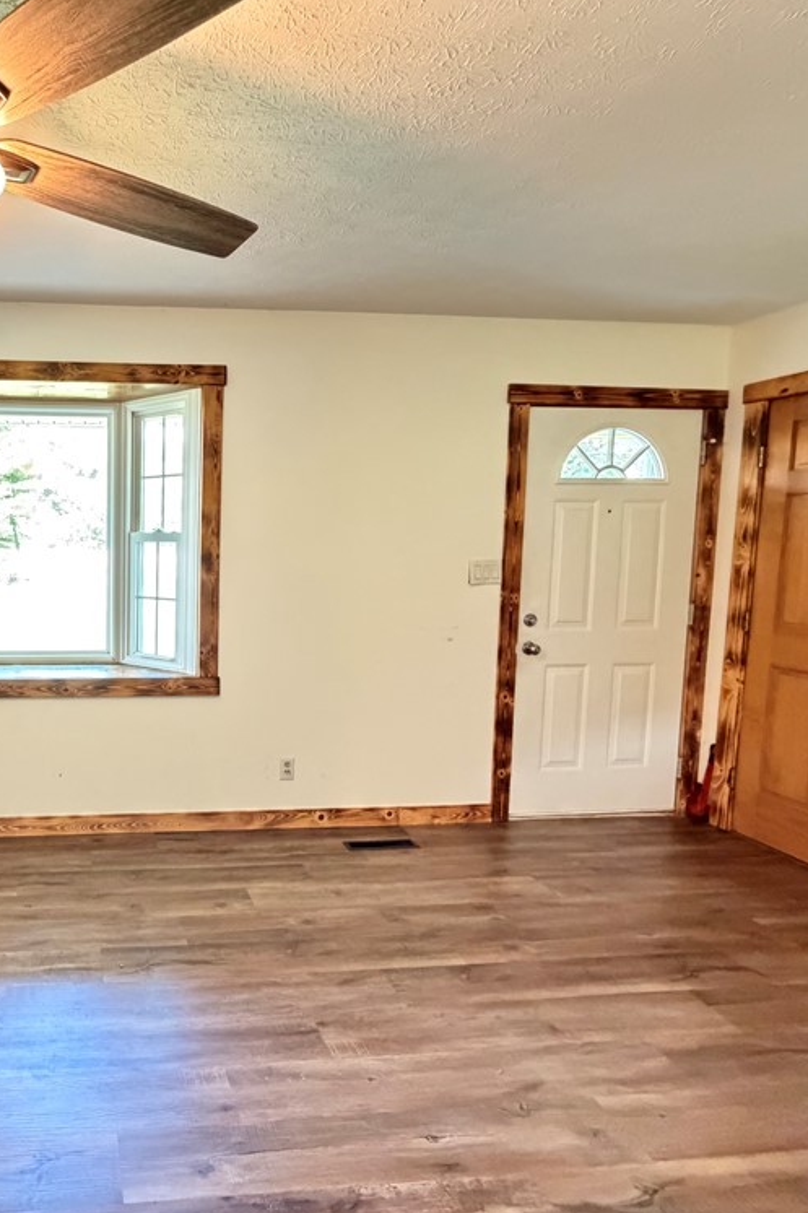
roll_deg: +0.0
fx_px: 674
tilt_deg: -5.1
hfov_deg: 55.7
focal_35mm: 20
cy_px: 598
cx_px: 120
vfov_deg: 84.0
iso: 1600
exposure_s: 1/34
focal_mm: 2.22
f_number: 2.2
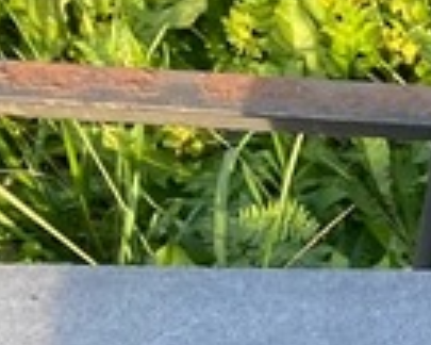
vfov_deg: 9.8
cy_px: 617
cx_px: 1264
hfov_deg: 9.9
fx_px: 1913
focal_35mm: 150
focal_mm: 4.25
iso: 32
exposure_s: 1/275
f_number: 1.8
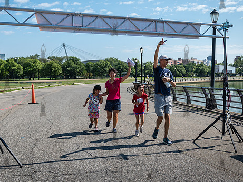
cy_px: 97
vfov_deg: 36.0
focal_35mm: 40
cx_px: 148
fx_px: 281
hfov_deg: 46.5
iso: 200
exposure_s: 1/4000
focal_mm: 27
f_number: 3.2
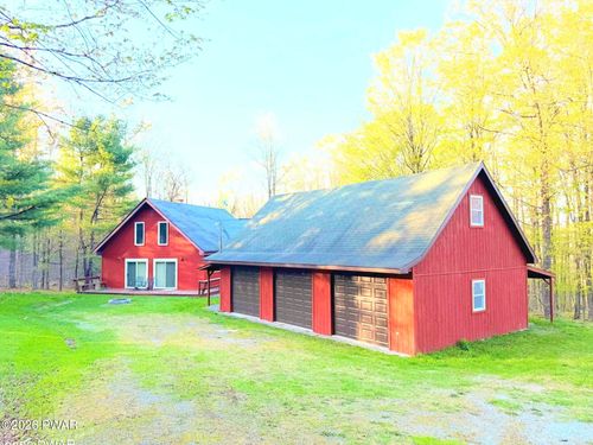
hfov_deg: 71.6
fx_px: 411
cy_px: 222
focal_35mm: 24
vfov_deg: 56.8
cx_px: 296
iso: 80
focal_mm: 6.76
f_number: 1.78
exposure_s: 1/1005
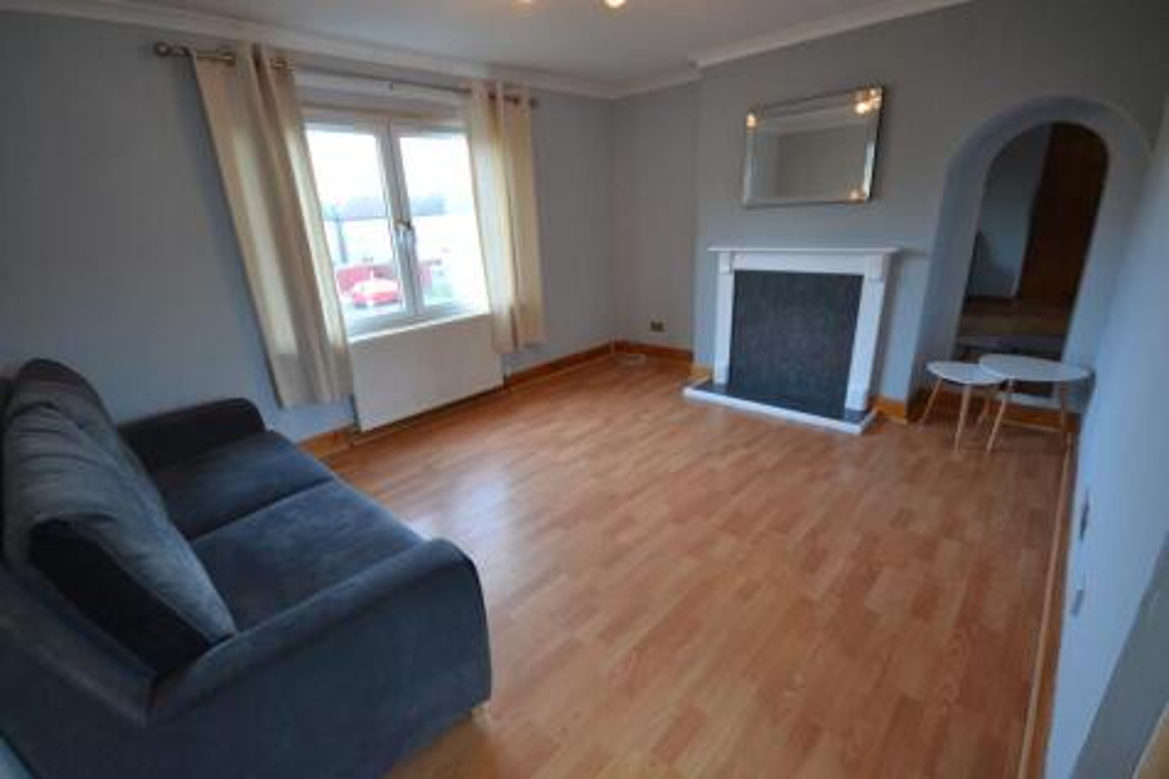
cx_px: 584
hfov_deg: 100.4
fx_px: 487
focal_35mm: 15
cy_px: 390
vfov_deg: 77.3
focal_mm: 10
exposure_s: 1/60
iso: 1100
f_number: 4
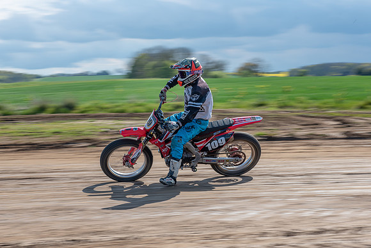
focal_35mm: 87
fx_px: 894
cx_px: 168
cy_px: 154
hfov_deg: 23.4
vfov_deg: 15.7
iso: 100
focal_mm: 70
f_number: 8
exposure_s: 1/160
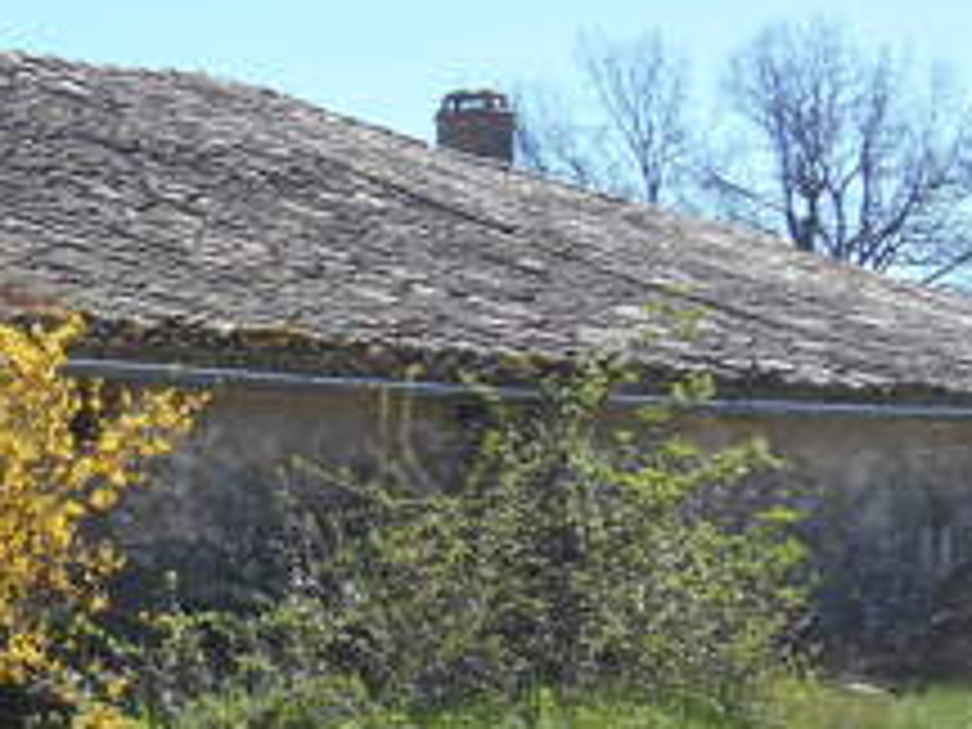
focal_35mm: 92
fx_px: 2583
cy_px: 382
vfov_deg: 16.1
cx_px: -436
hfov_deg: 19.0
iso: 80
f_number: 3.6
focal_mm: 5.5
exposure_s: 1/500
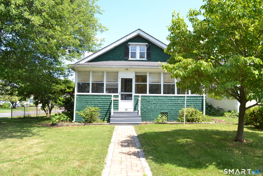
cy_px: 88
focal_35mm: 27
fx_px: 197
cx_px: 132
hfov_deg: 67.4
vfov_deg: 47.9
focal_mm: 18
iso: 100
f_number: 6.3
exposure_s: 1/125
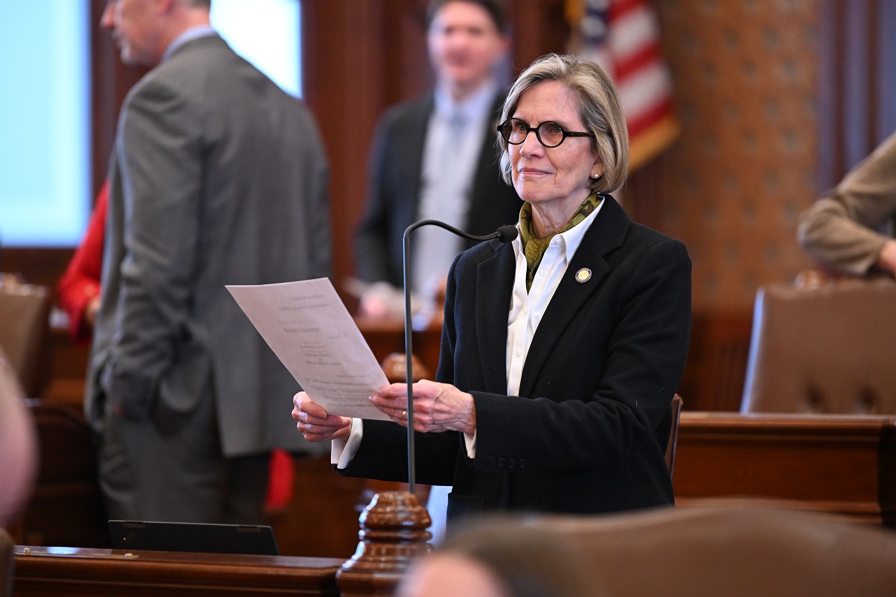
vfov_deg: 6.8
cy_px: 299
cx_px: 449
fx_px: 5002
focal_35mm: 201
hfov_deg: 10.2
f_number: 2.8
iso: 3200
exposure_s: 1/160
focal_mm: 200
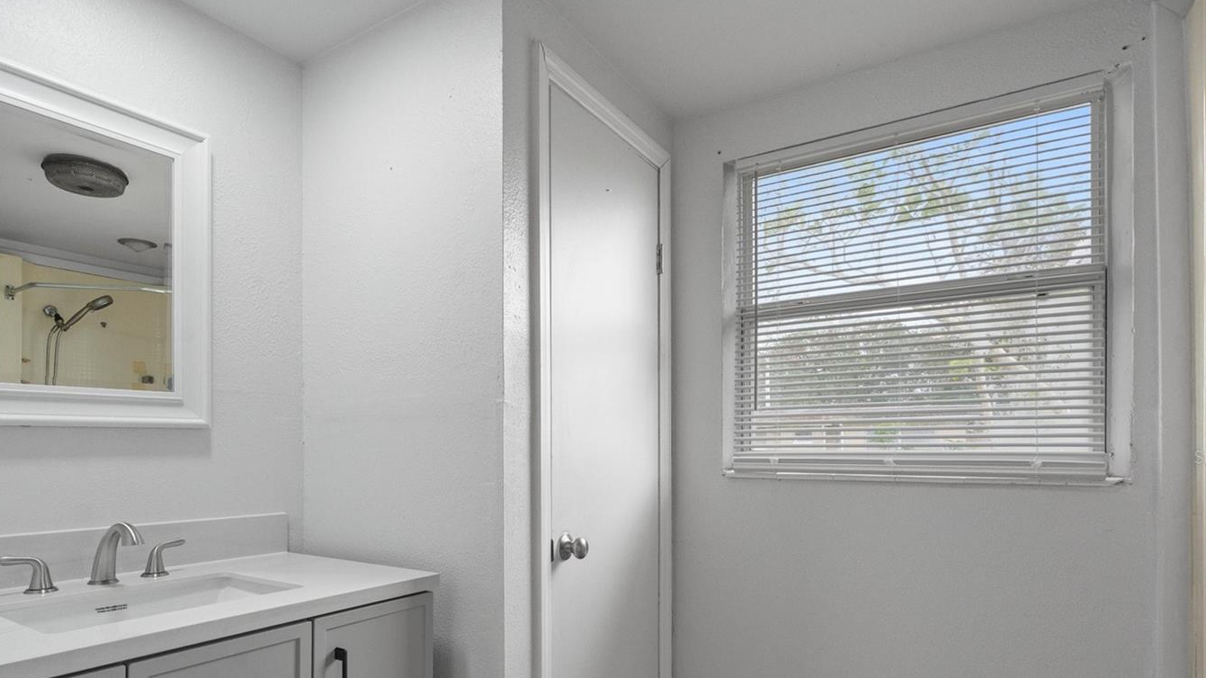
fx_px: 640
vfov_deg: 54.6
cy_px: 457
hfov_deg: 86.5
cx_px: 555
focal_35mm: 20
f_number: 8
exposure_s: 1/2.5
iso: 400
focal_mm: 16
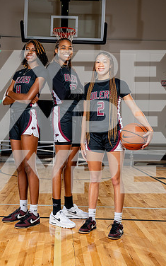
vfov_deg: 40.3
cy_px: 122
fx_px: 362
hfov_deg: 25.8
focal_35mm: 50
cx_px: 64
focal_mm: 41
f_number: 5.6
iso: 200
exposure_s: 1/250
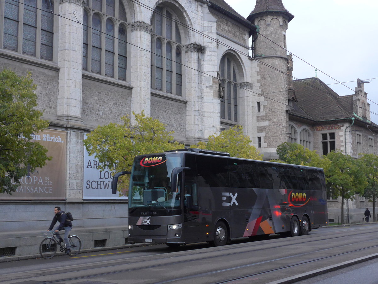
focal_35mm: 49
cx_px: 189
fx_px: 535
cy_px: 142
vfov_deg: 29.7
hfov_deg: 38.9
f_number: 3.2
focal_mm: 10.1
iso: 400
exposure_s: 1/125
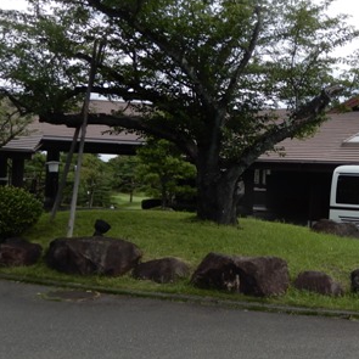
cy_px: 185
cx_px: 287
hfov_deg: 35.6
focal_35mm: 46
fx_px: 540
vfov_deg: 36.8
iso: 80
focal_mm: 4.3
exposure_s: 1/400
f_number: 3.4
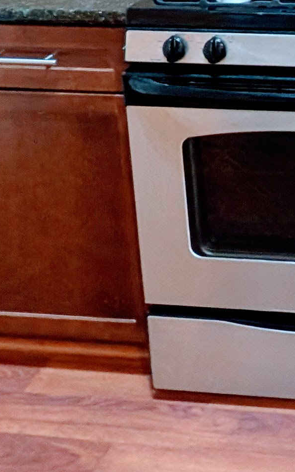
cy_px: -187
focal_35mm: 59
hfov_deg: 17.9
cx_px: 520
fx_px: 759
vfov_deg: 27.1
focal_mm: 1.95
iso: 291
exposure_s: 1/40
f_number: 2.2
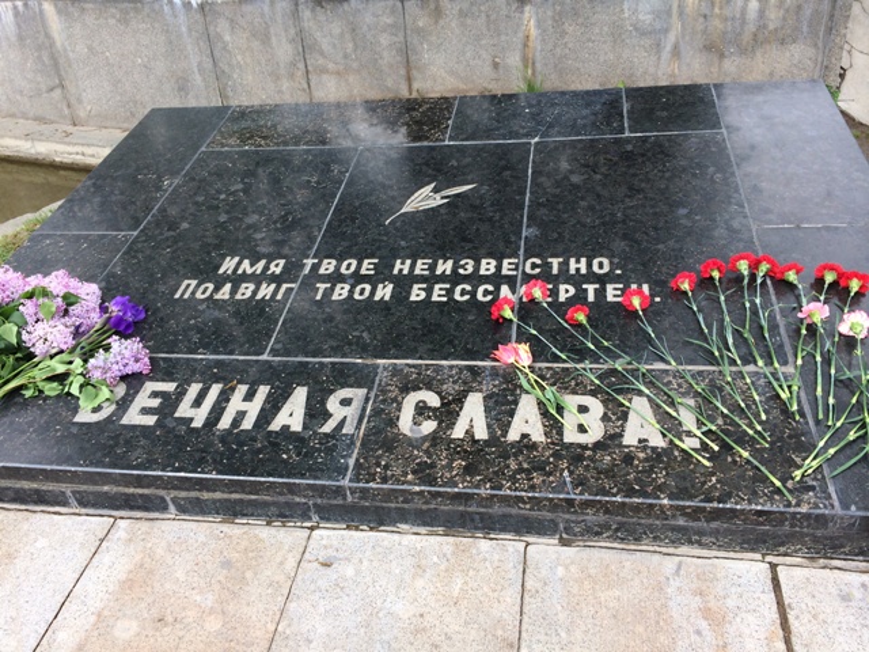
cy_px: 326
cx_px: 434
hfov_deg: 60.0
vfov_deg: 46.8
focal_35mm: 30
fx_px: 753
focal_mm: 4.12
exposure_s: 1/760
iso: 32
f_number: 2.2
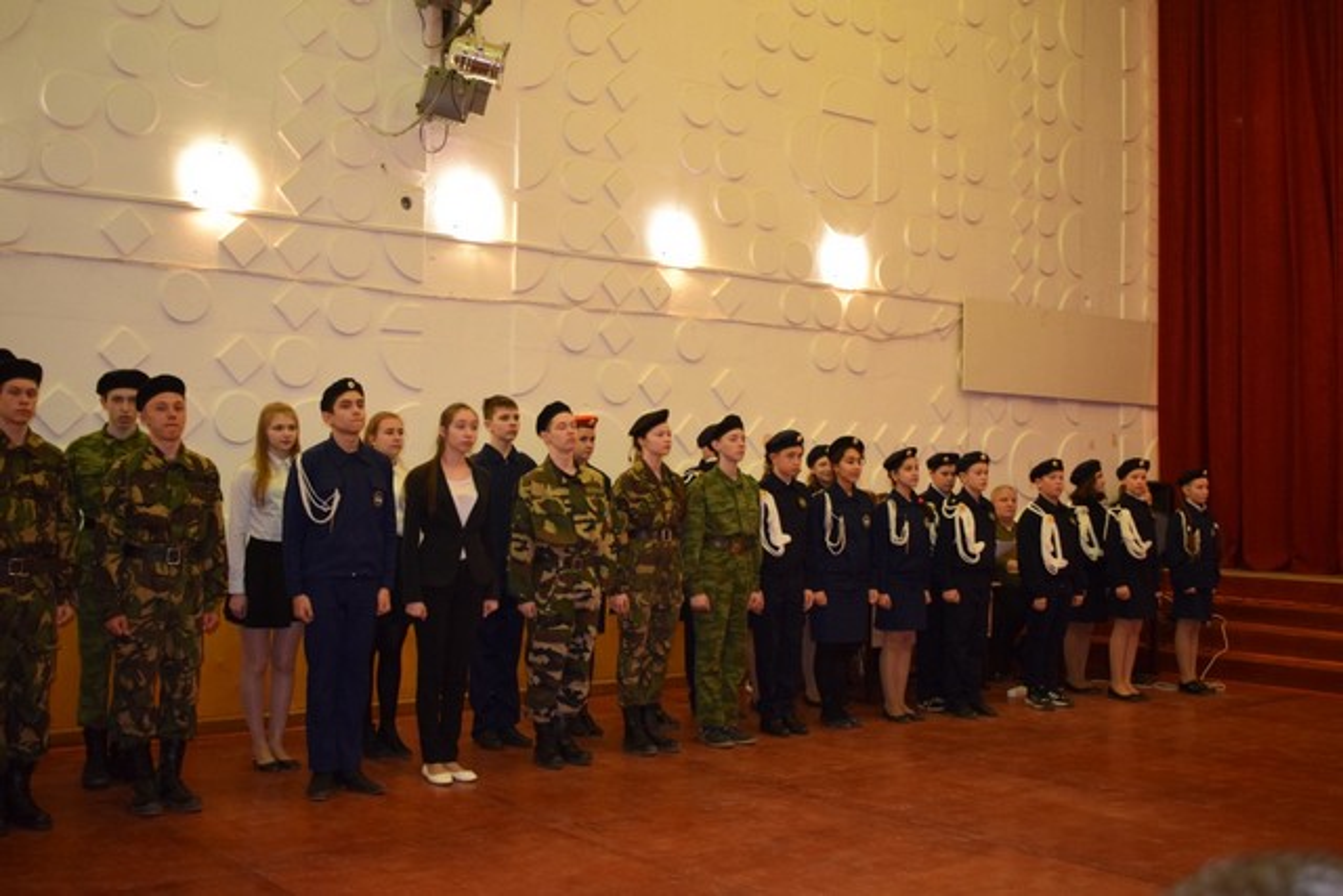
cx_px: 672
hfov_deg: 49.5
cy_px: 448
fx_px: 1455
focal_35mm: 39
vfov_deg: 34.2
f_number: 4
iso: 1100
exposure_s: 1/60
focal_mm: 26
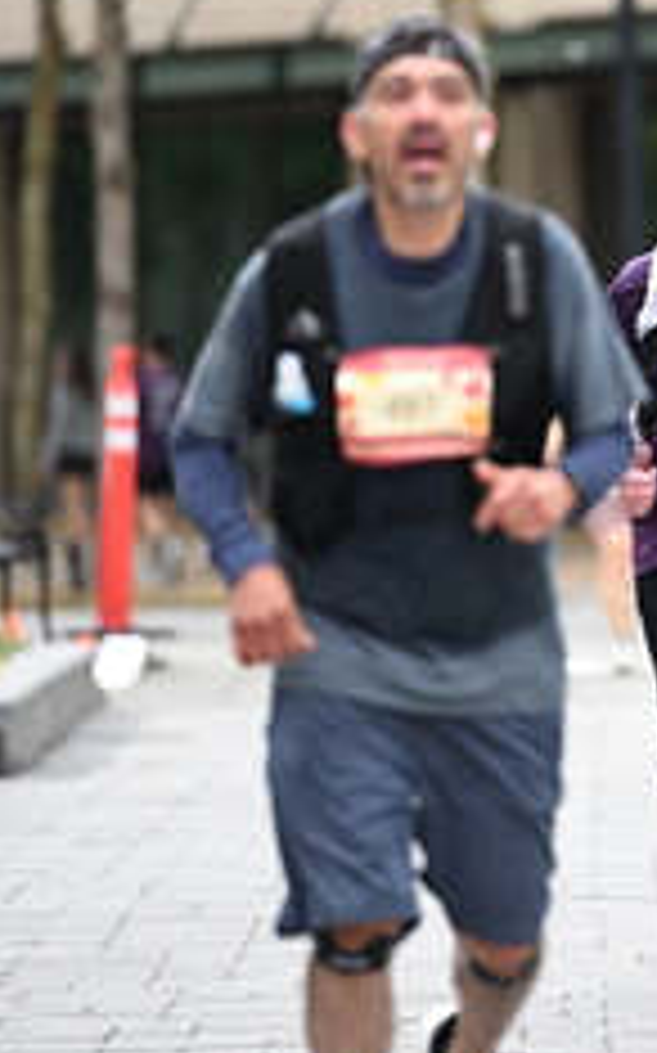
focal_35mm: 479
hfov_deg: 2.7
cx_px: 821
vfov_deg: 4.4
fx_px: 13740
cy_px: 270
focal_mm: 200
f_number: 2.8
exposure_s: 1/1600
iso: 640
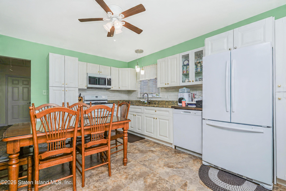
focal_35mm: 16
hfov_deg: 95.0
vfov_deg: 72.1
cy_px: 96
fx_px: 131
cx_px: 143
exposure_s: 1/80
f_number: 6.3
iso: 50
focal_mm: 16.5
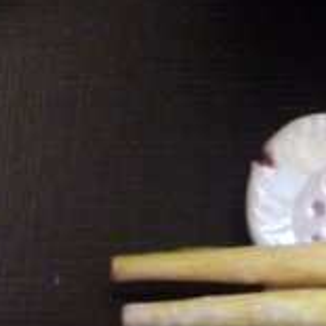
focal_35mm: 128
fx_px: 1364
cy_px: -254
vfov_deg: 12.5
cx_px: 143
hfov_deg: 13.6
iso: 800
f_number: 3.3
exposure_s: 1/15
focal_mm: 4.7
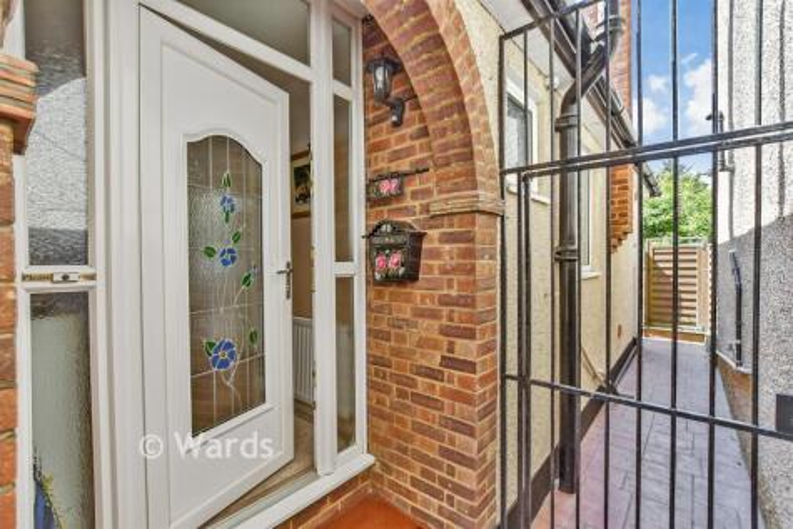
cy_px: 264
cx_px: 396
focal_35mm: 15
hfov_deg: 100.4
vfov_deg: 77.4
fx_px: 330
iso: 250
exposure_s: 1/125
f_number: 5.6
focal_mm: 10
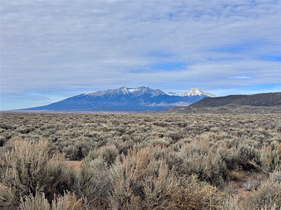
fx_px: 390
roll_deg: -1.9
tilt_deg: +0.0
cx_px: 140
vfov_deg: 30.3
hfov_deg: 39.7
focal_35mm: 48
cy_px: 105
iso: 64
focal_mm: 6.76
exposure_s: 1/5848
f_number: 1.78
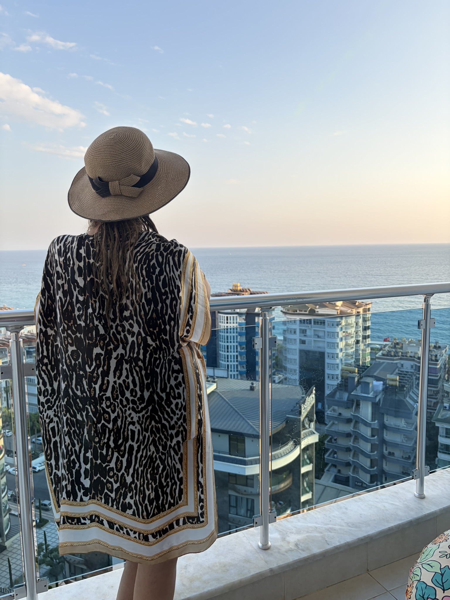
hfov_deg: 53.1
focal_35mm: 26
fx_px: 451
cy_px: 300
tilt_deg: -3.4
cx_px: 225
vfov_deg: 67.3
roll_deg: +1.6
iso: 50
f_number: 1.6
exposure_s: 1/441
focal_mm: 5.96
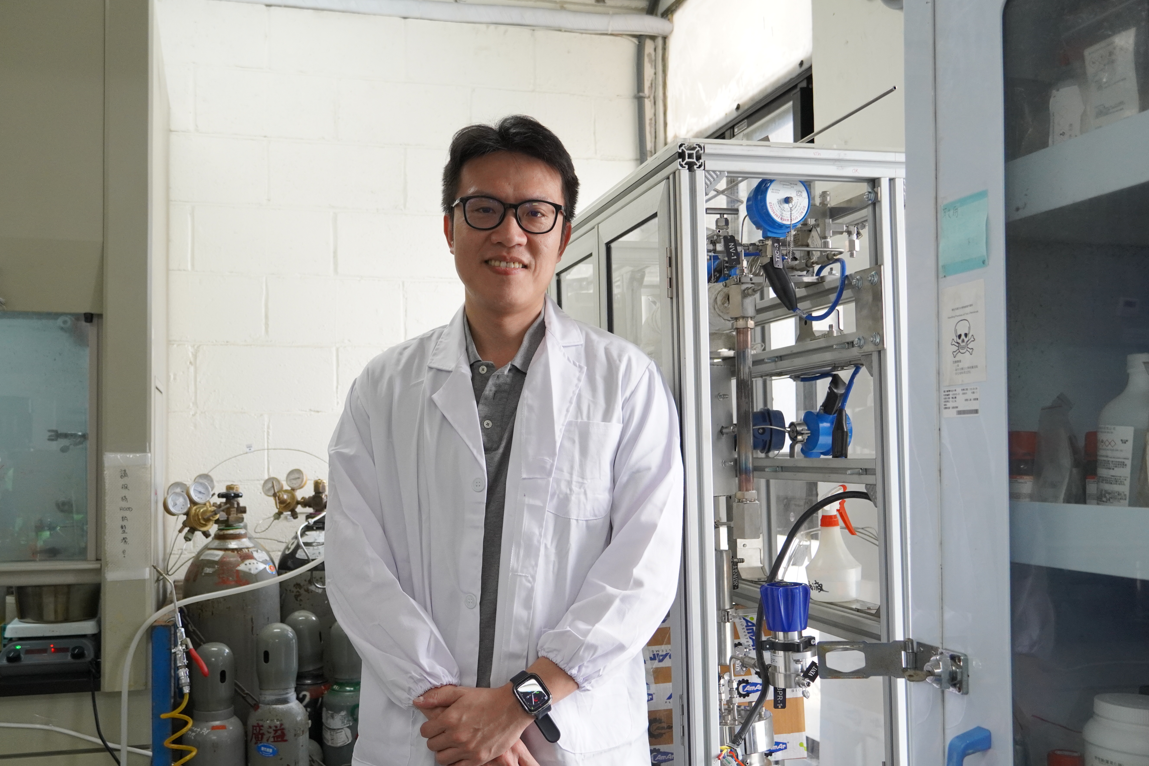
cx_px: 514
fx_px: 1085
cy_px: 427
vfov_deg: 38.8
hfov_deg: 55.7
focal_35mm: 34
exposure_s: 1/160
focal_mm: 20
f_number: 4
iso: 1000
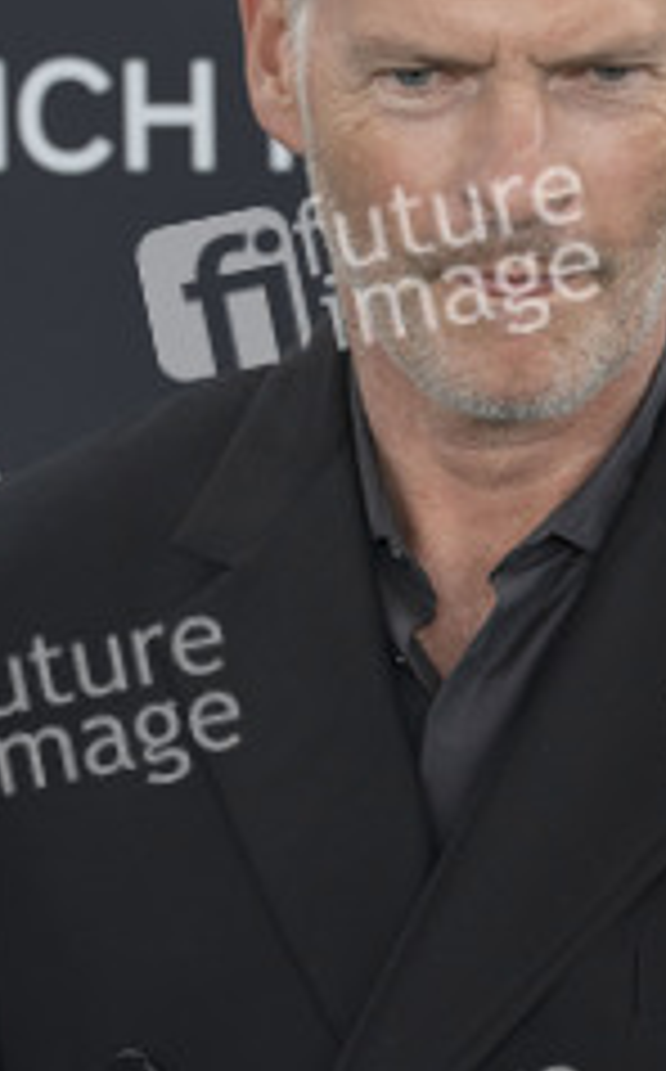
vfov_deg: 6.1
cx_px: 500
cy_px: 500
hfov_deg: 3.8
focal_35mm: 343
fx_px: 9997
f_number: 6.3
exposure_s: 1/500
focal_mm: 200
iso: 1600
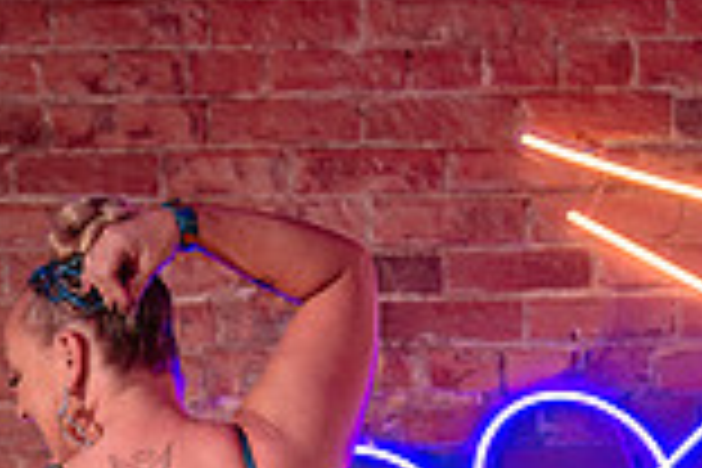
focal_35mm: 228
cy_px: 747
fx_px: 4446
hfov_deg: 9.0
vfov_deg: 5.9
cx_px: 721
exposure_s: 1/200
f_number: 2
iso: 500
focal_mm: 50
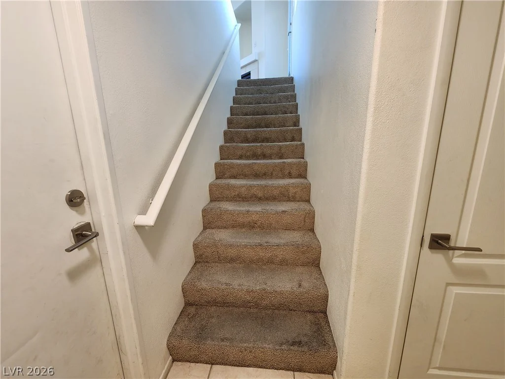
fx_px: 190
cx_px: 252
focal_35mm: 13
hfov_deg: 106.2
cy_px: 190
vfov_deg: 89.9
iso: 200
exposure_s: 1/60
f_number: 2.2
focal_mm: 2.2
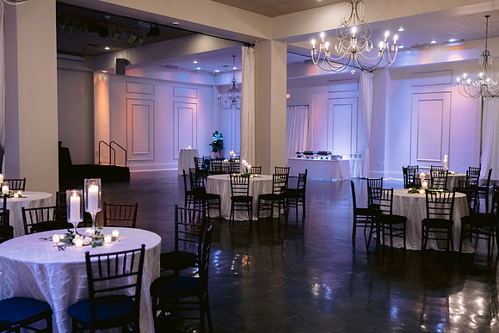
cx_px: 250
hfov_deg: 54.4
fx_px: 485
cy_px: 166
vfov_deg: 37.9
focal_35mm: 35
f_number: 2.2
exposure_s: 1/100
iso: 1600
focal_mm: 35
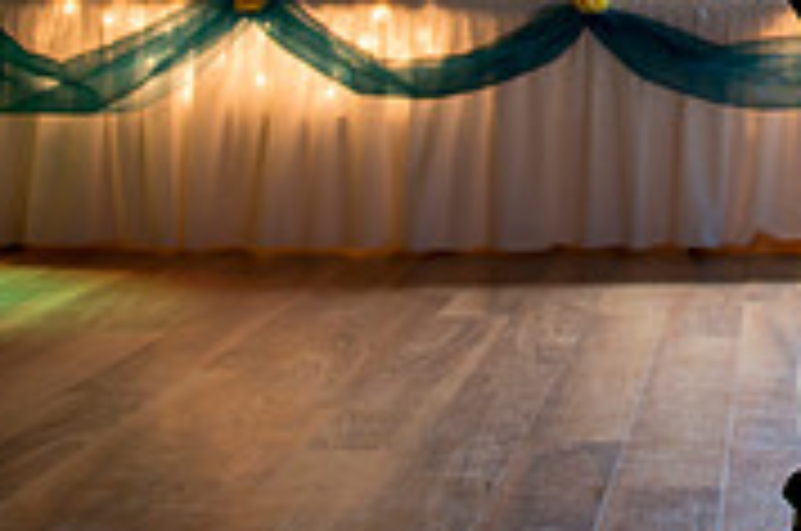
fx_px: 1799
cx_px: 1052
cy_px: -208
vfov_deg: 15.7
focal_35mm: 81
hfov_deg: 22.4
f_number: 2.8
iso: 1000
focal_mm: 24
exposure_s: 1/40
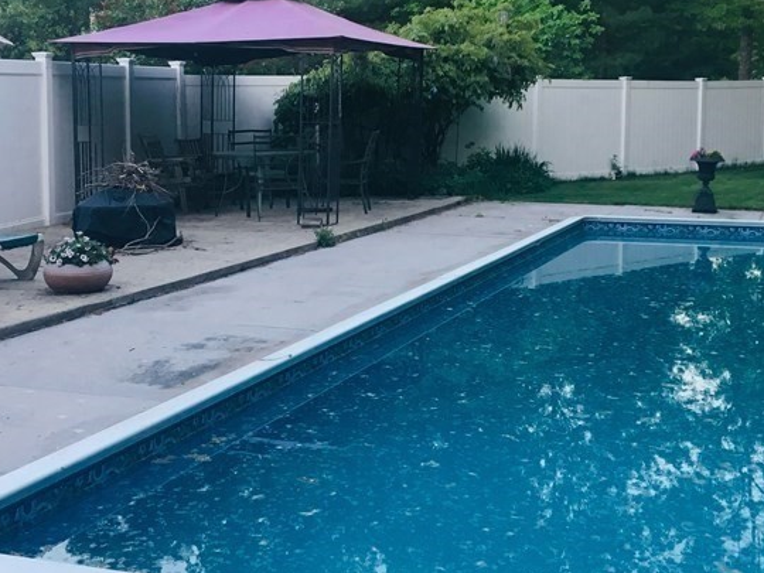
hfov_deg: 34.9
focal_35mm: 55
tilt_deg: -6.8
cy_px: 239
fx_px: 1214
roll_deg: +0.0
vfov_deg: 26.5
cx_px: 407
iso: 50
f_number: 2.2
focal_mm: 4.15
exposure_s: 1/30
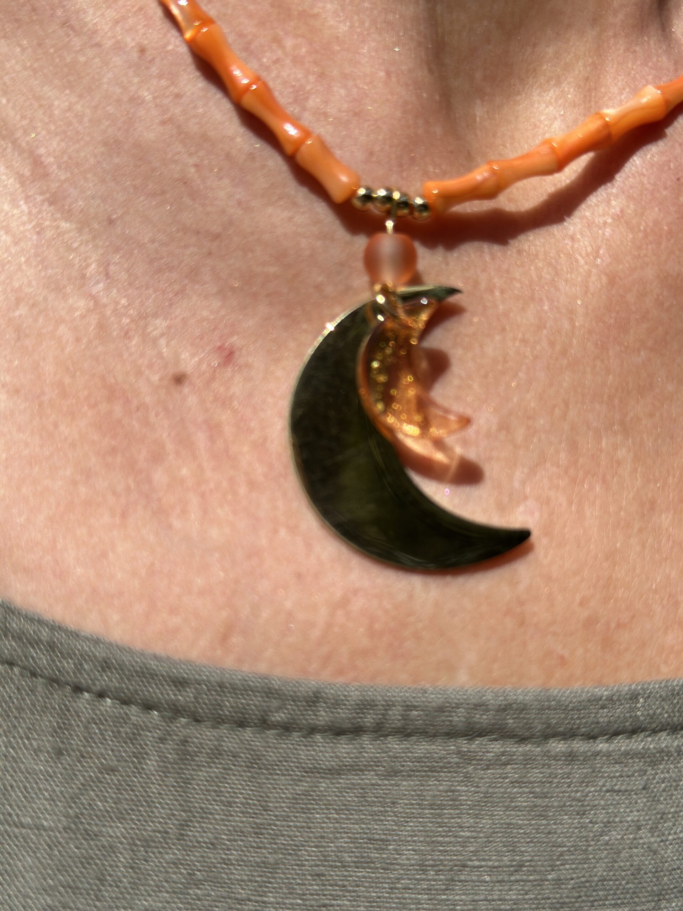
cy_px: 456
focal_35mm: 48
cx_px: 342
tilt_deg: -13.0
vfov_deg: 39.7
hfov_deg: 30.3
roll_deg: -1.3
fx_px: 1263
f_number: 1.78
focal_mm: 6.86
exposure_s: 1/8197
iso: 100
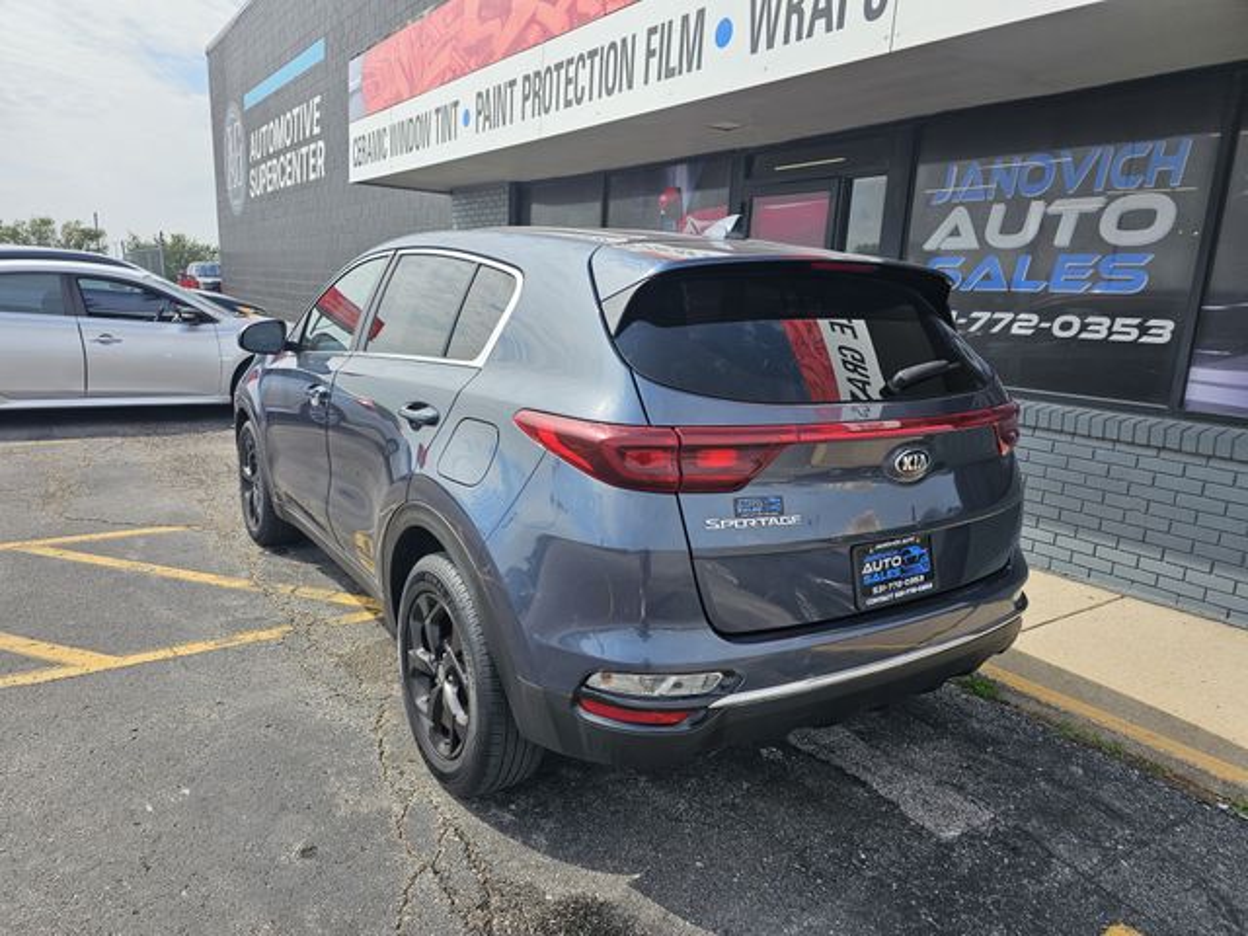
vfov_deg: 58.9
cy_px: 468
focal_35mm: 23
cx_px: 624
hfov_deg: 73.9
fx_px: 829
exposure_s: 1/633
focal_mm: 6.3
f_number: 1.7
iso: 10
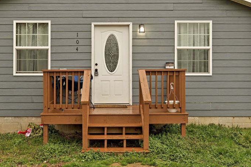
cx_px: 118
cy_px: 42
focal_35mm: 44
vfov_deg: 30.0
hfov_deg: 44.5
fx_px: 307
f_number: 8
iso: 100
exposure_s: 1/4
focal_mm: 29
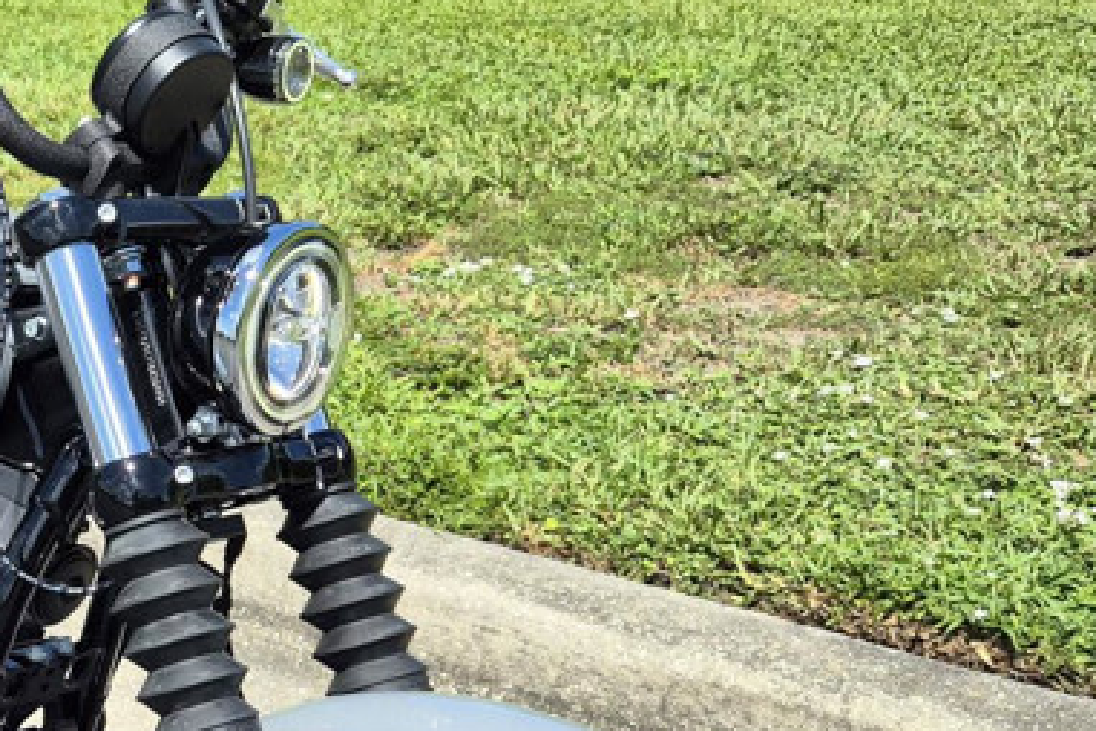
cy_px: 607
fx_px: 2040
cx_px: -122
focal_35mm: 67
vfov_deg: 20.0
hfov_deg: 27.4
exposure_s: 1/3888
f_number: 1.8
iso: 80
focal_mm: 5.4
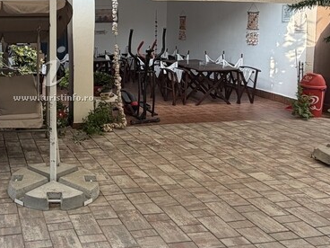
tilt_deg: -5.5
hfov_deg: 44.4
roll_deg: +0.7
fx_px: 372
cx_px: 45
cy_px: 64
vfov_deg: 36.0
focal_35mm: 39
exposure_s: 1/121
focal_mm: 2.22
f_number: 2.2
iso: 50
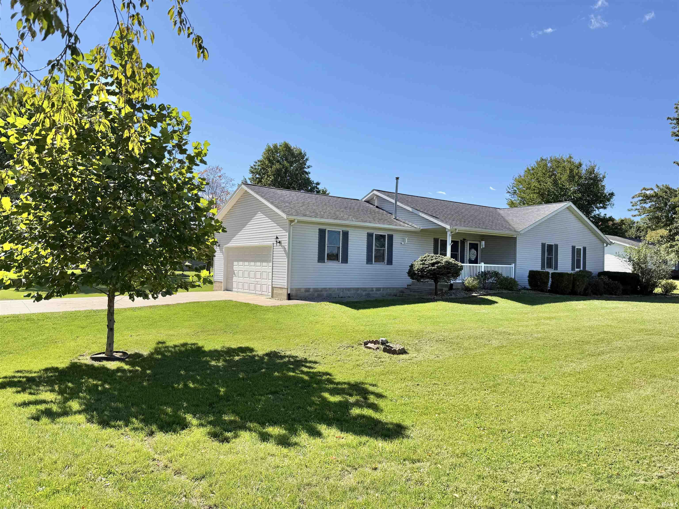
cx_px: 340
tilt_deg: +1.8
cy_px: 254
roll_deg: -2.0
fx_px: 471
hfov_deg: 71.6
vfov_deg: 56.8
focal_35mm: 24
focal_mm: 6.76
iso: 80
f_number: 1.78
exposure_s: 1/3953
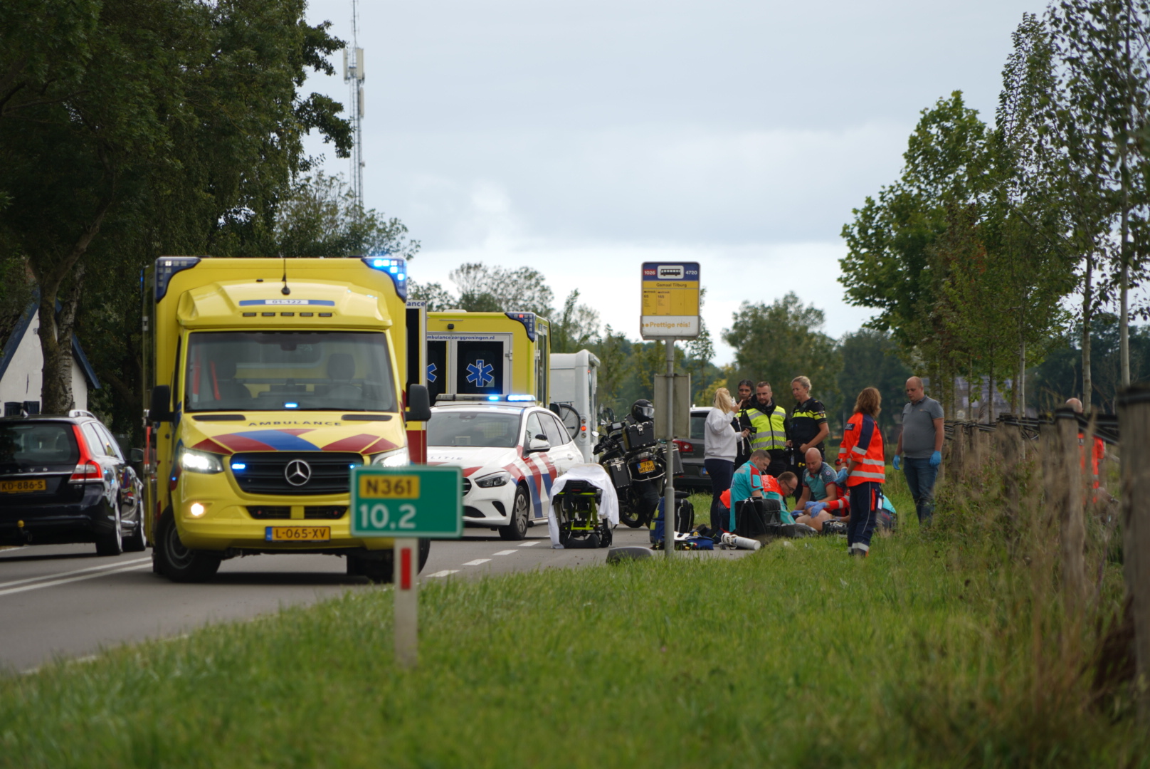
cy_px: 384
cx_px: 575
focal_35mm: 240
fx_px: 7672
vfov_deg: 5.7
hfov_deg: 8.6
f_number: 6.3
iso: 50
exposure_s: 1/80
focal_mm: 240
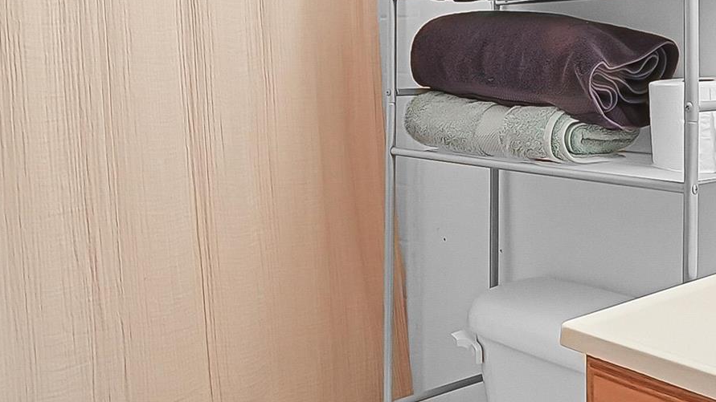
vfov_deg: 24.7
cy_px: 45
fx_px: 892
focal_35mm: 47
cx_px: 459
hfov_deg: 43.3
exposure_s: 1/1.25
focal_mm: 13
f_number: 10
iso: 2000
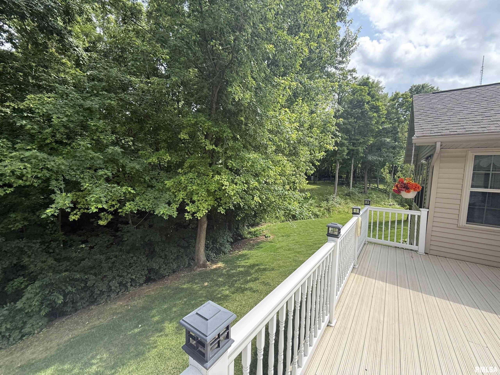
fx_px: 202
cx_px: 250
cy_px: 188
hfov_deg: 102.1
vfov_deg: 85.7
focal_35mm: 14
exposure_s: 1/390
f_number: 2.2
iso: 64
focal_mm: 2.22
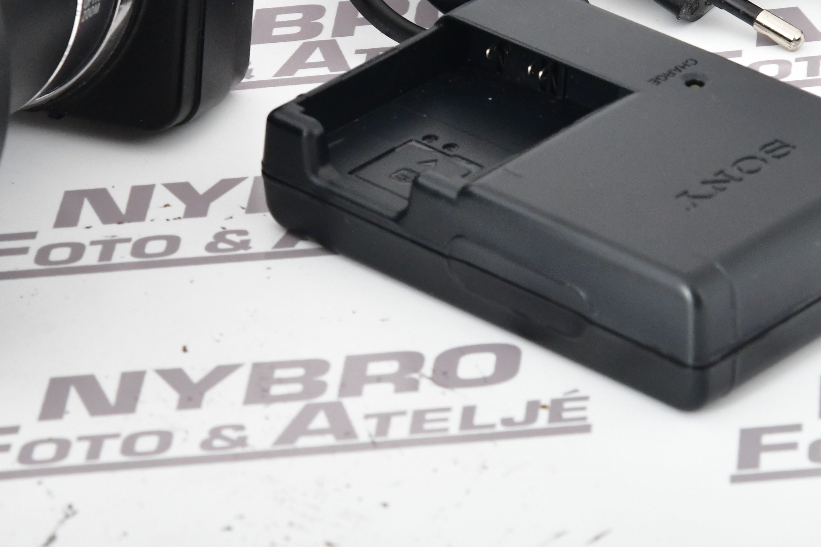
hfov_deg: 7.4
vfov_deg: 5.0
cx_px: 301
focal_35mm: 277
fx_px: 6317
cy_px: -6
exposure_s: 1/250
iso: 2500
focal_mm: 120
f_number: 13
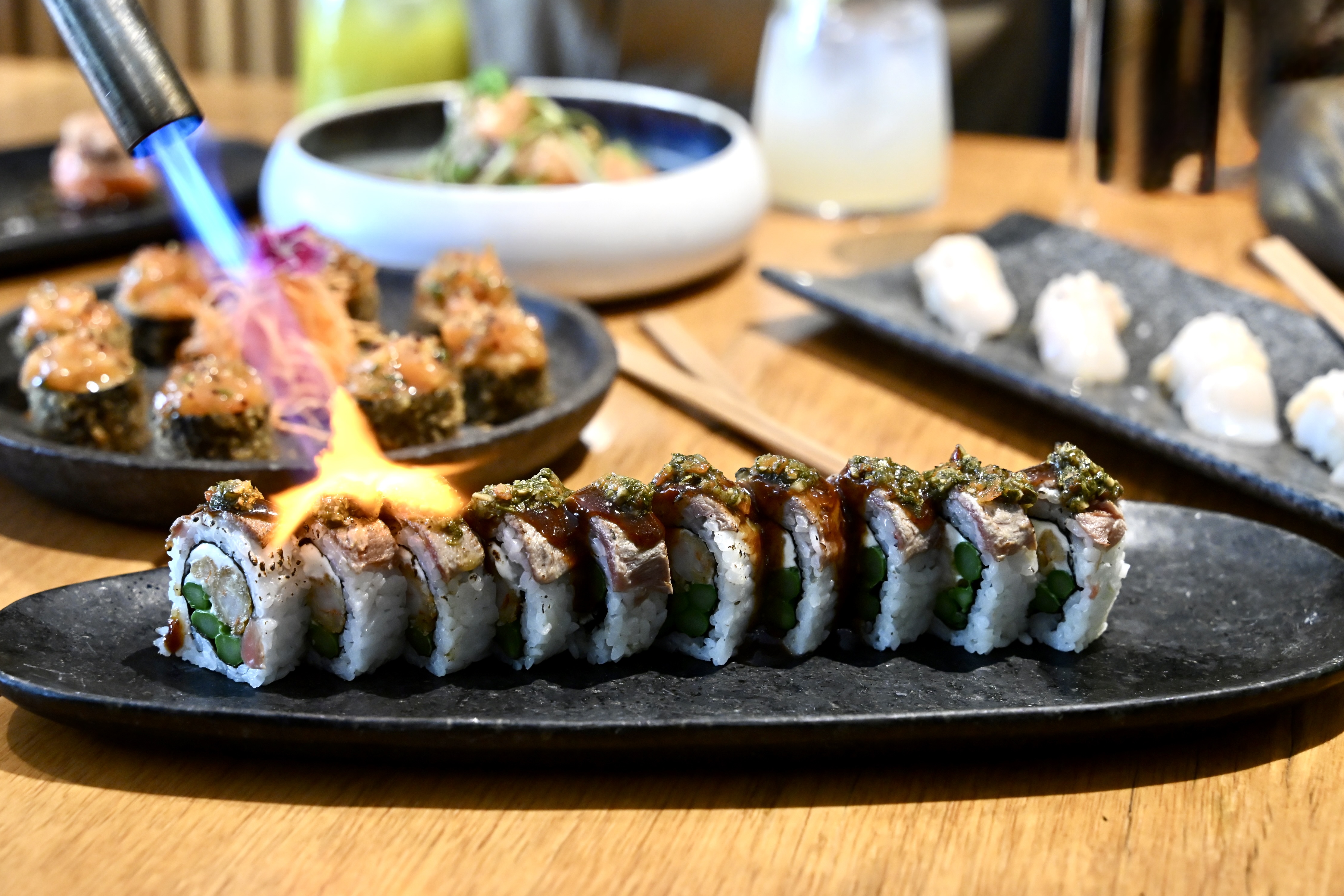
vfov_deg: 20.3
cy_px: 442
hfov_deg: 30.1
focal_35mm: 67
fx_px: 2501
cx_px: 674
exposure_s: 1/80
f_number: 5
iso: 4000
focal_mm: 66
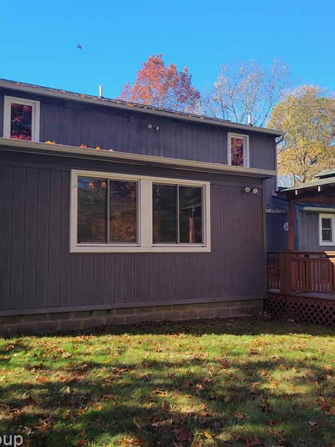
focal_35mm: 37
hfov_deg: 38.6
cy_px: 214
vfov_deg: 50.1
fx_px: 477
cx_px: 185
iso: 40
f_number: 1.8
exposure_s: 1/593
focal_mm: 5.4
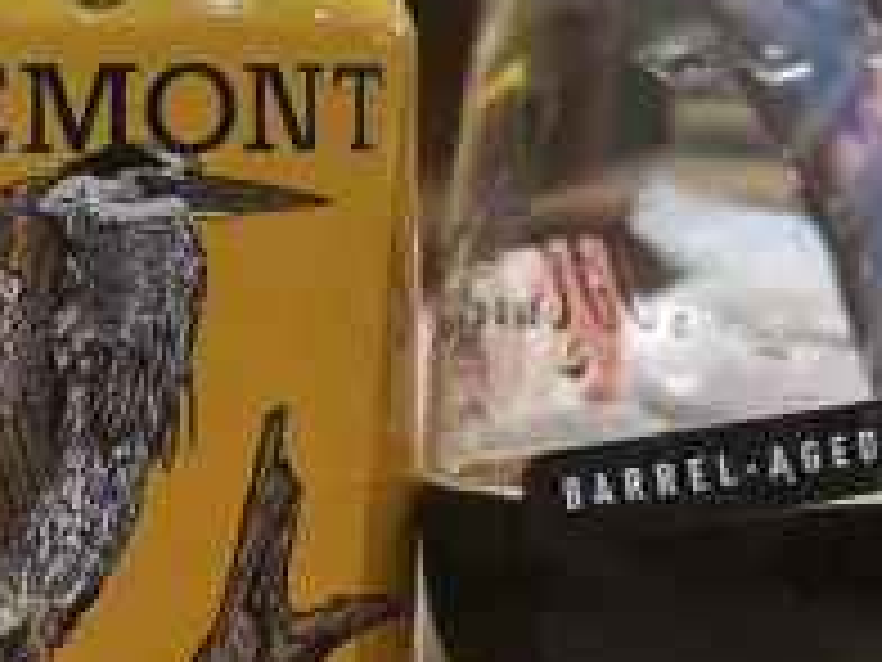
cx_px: 414
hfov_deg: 14.0
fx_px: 3593
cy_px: 612
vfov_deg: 10.5
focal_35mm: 141
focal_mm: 7.9
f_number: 2.4
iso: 320
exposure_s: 1/40
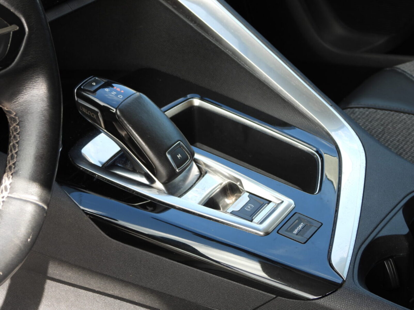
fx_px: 1160
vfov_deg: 15.2
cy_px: 155
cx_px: 207
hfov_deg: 20.2
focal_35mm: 97
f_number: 3.5
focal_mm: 17.5
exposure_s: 1/80
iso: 100
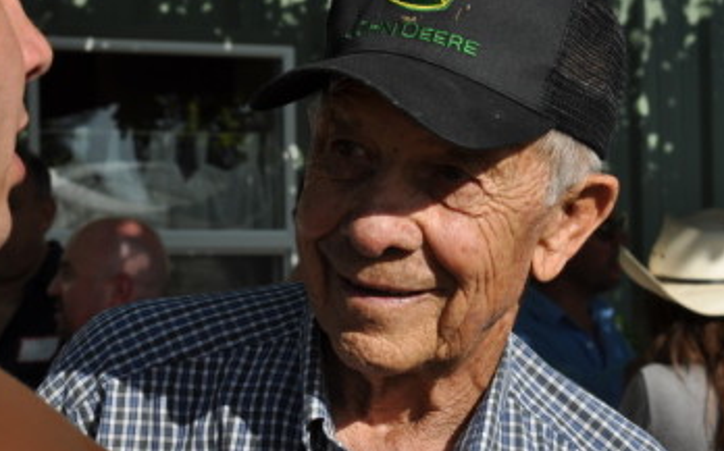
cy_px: 369
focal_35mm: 136
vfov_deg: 9.6
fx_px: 2682
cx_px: 250
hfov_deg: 15.3
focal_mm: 50
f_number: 10
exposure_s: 1/400
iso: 200
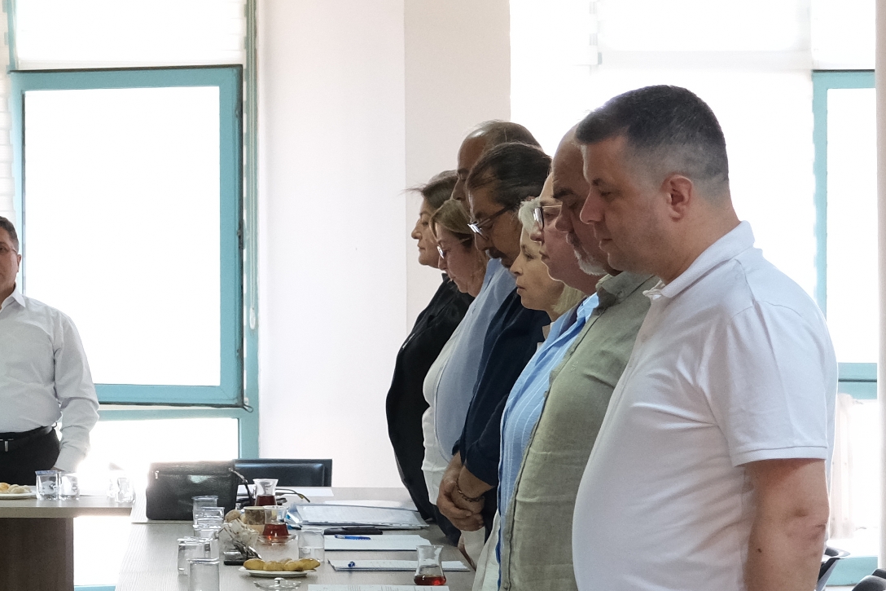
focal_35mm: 137
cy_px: 329
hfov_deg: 14.1
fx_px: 3371
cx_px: -421
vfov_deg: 10.0
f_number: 4
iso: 2000
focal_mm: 30.8
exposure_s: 1/60
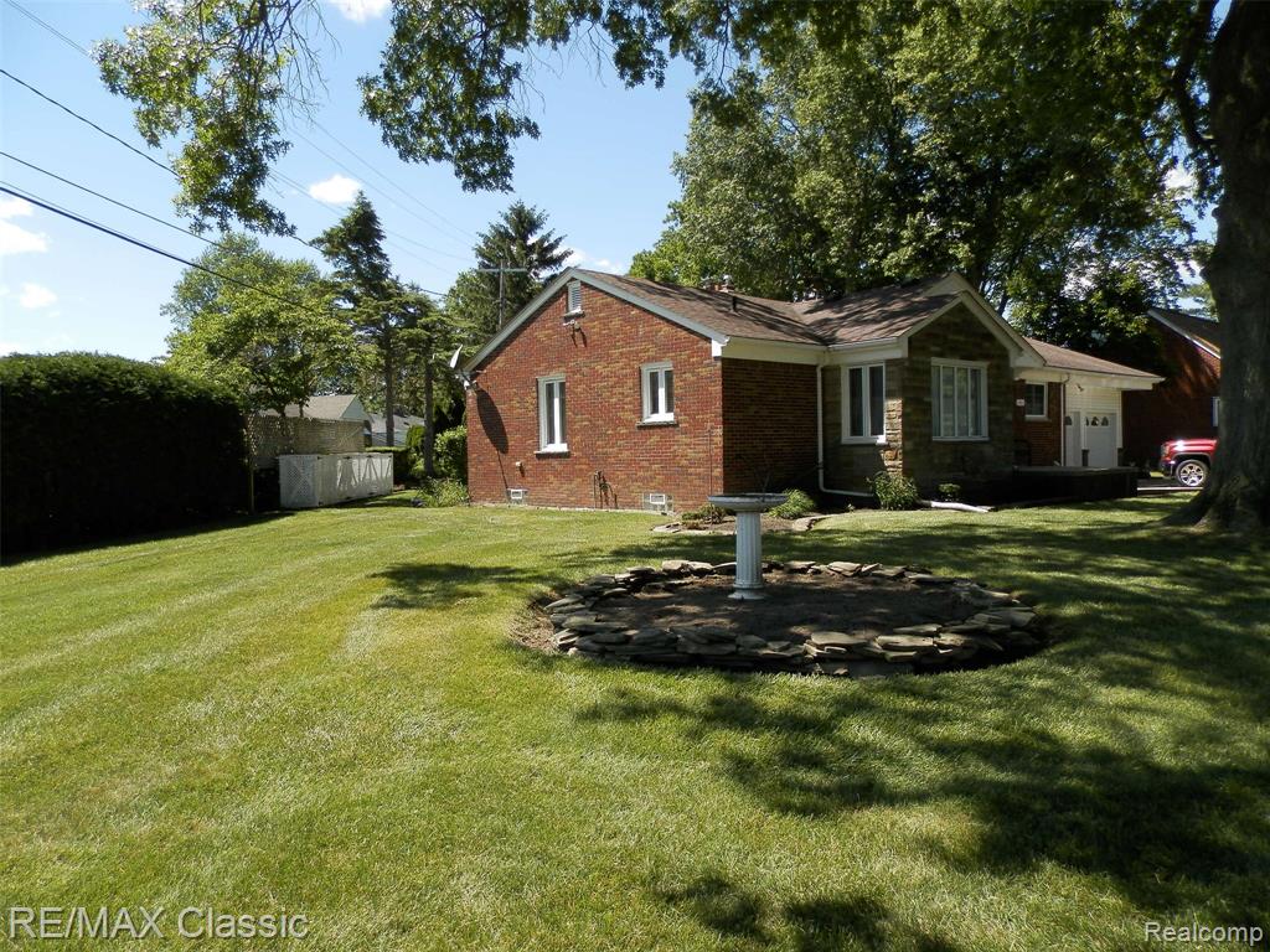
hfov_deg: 69.4
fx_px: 917
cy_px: 476
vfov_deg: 54.9
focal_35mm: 25
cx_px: 635
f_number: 3.1
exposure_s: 1/500
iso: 80
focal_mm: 4.5
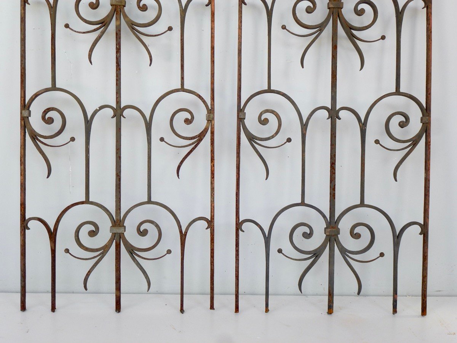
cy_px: 172
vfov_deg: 32.2
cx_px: 228
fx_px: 594
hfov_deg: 42.1
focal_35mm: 45
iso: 125
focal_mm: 8
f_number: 4
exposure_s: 1/80
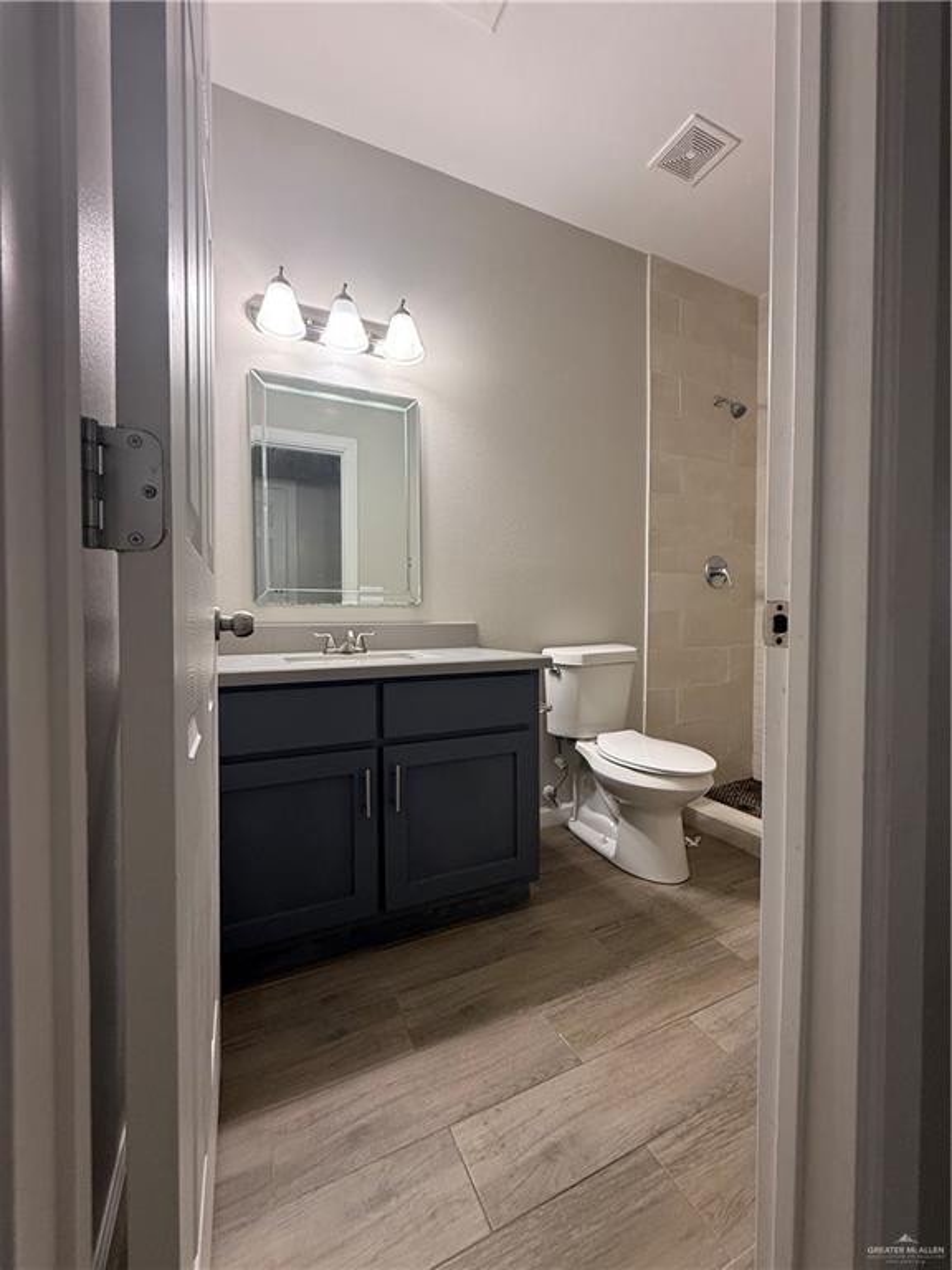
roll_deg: -0.6
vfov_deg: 102.1
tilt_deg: -1.3
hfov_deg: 85.7
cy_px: 635
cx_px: 476
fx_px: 513
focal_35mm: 14
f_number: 2.2
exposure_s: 1/60
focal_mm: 2.22
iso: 200
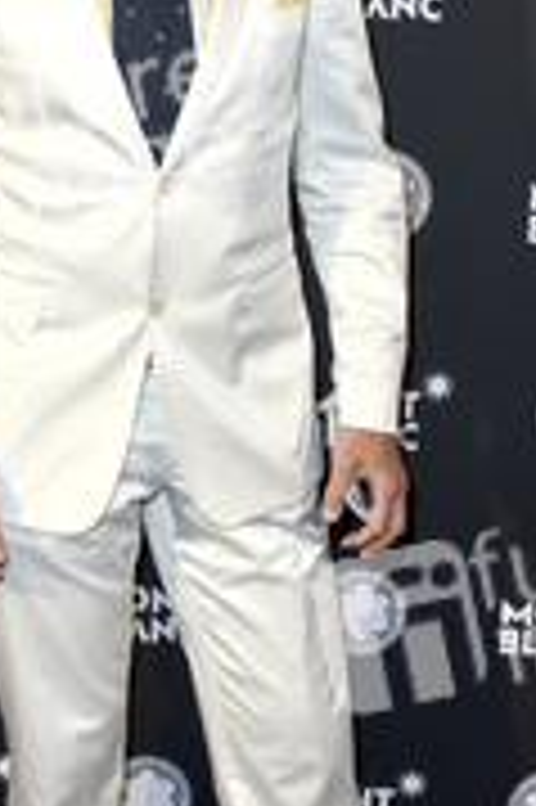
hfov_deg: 20.1
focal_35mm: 67
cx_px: 135
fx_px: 1499
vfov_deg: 30.1
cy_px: 383
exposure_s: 1/125
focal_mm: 20
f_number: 6.3
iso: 500
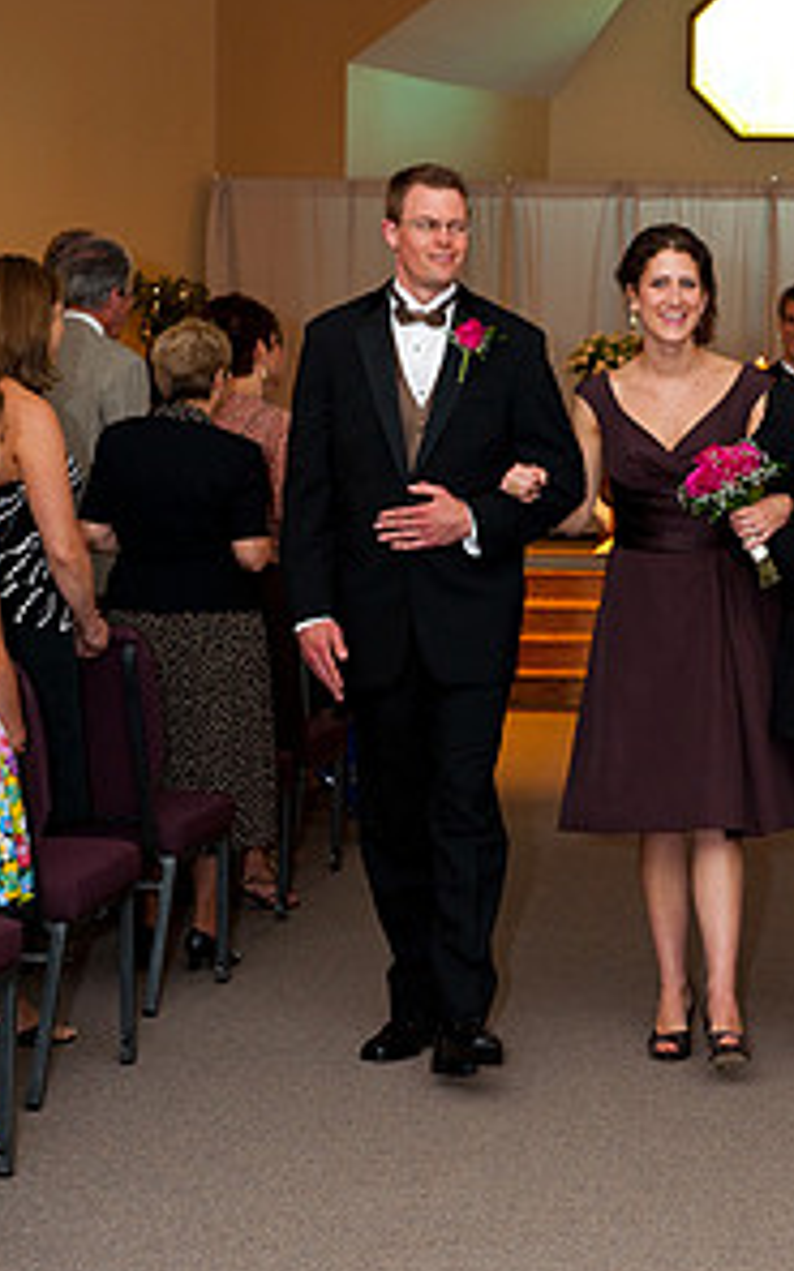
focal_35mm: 96
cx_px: 612
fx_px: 3324
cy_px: 575
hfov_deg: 13.6
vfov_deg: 21.6
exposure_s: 1/60
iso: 1250
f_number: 5.6
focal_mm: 62
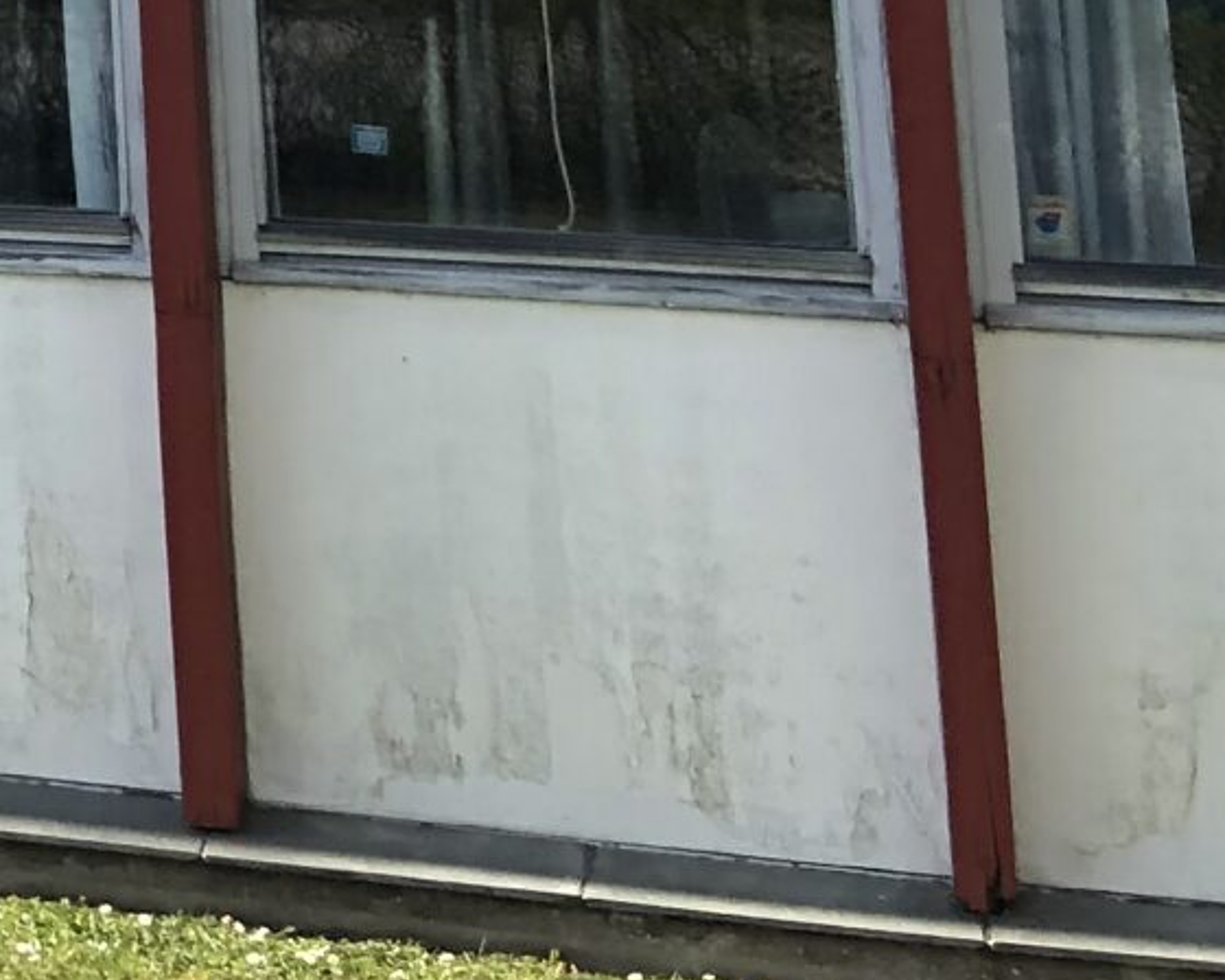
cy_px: -860
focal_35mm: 125
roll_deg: -0.2
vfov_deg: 11.4
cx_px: -1505
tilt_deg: +8.8
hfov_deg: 12.7
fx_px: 4532
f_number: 1.8
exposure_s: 1/1499
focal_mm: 3.99
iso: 20
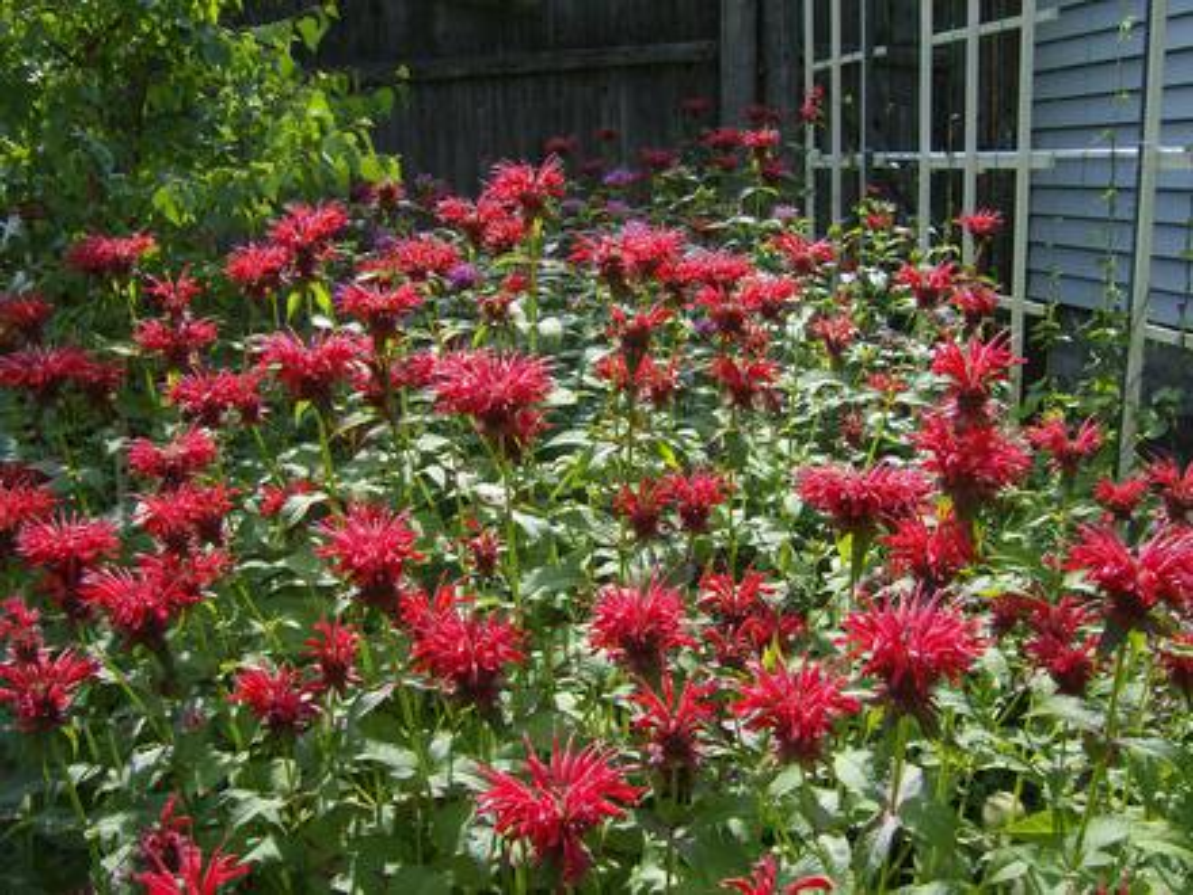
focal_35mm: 36
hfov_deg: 51.4
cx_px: 596
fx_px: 1241
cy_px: 448
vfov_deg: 39.7
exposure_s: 1/345
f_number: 4.7
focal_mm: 6
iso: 100
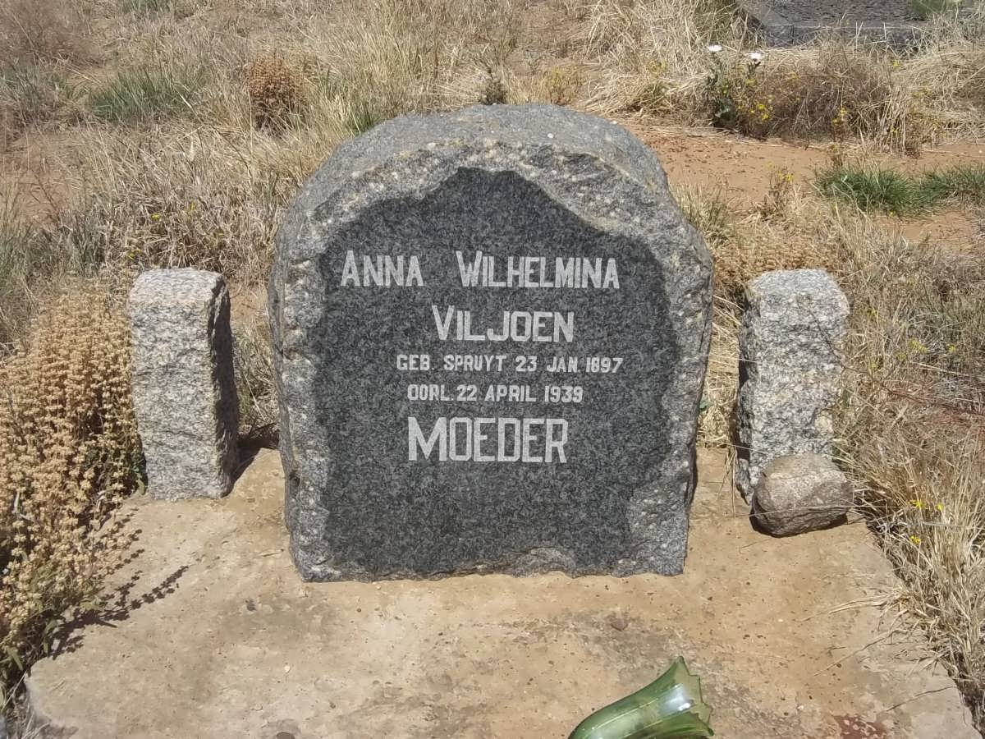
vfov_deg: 29.1
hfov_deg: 38.2
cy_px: 370
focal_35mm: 50
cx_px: 492
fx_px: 1423
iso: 80
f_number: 7
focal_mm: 8.8
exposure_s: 1/500
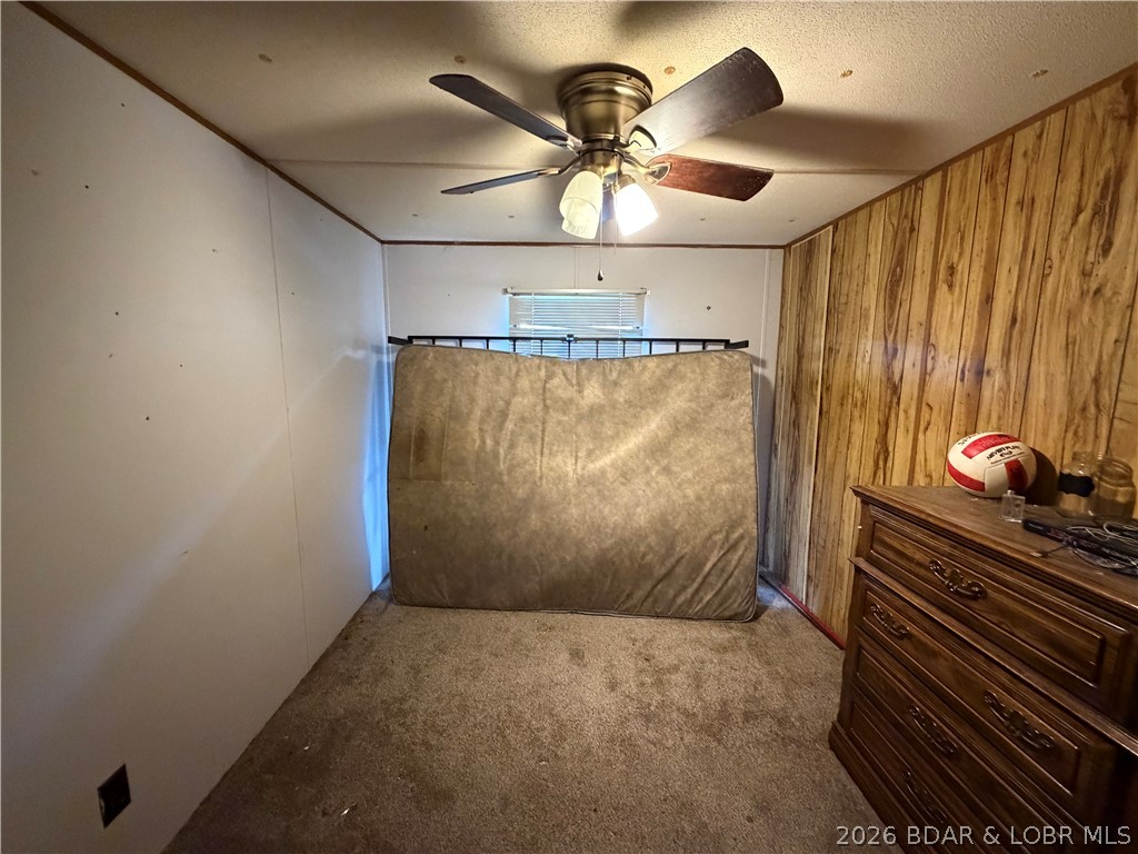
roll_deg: -0.6
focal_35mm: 14
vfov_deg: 85.7
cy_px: 427
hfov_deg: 102.1
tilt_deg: -8.2
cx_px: 569
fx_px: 460
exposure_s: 1/60
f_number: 2.2
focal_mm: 2.22
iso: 1250
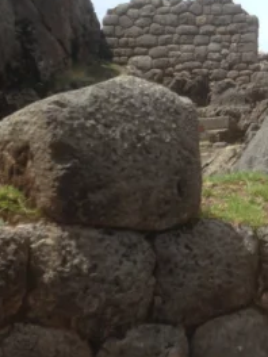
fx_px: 1032
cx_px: 349
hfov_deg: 14.2
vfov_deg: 19.6
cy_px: 153
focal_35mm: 100
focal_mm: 4.12
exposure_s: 1/1323
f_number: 2.4
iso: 50
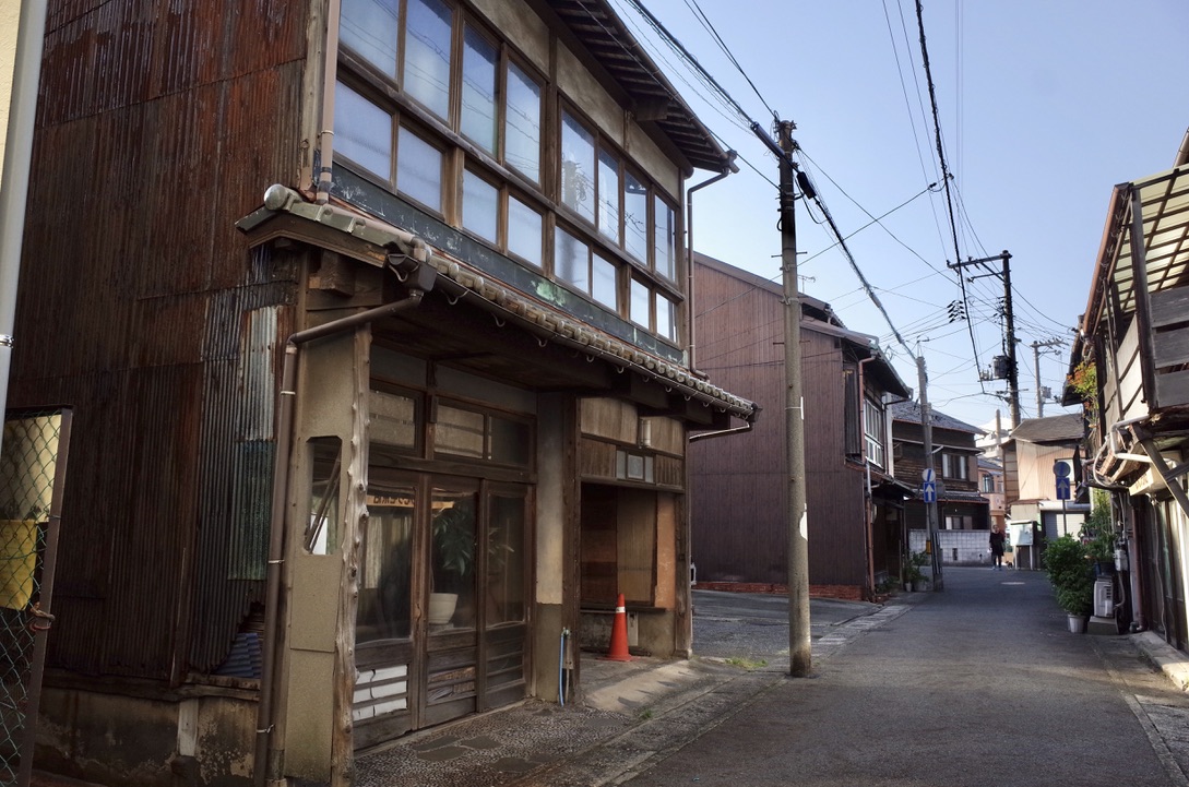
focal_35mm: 28
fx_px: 923
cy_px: 394
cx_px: 594
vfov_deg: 46.2
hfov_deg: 65.6
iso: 200
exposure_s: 1/200
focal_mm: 18.3
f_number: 8
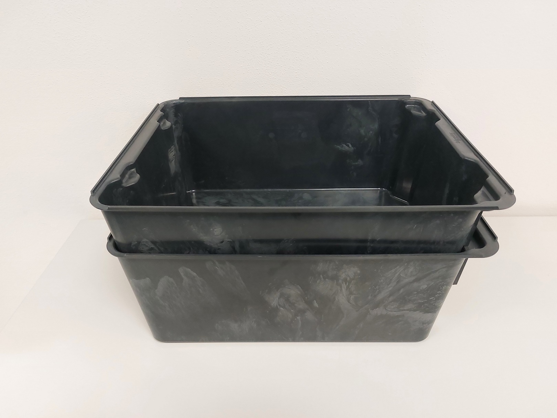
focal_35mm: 24
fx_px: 386
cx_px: 278
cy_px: 209
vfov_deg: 56.8
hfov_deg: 71.6
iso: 320
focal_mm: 5.23
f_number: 1.8
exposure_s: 1/100
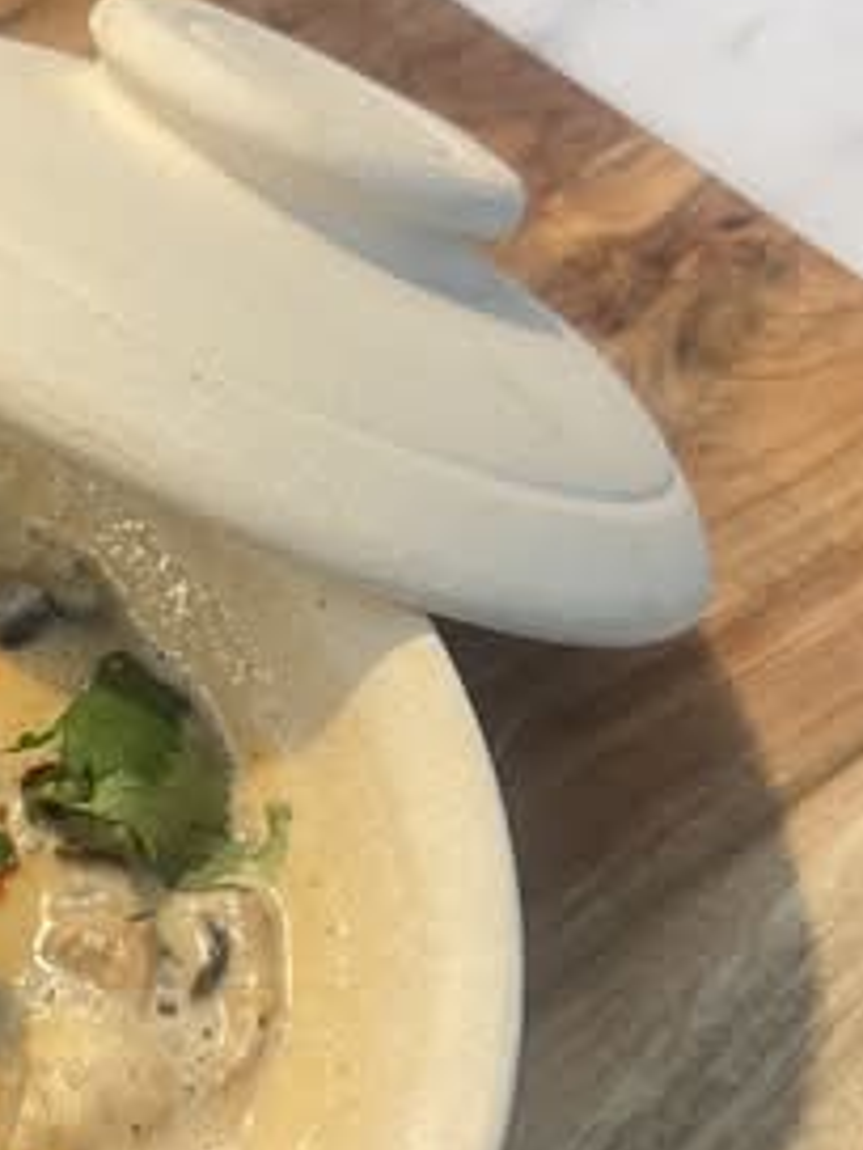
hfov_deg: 19.8
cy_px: 712
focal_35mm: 70
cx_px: -169
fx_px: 2327
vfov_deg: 27.7
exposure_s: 1/50
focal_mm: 5.7
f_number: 1.5
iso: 250
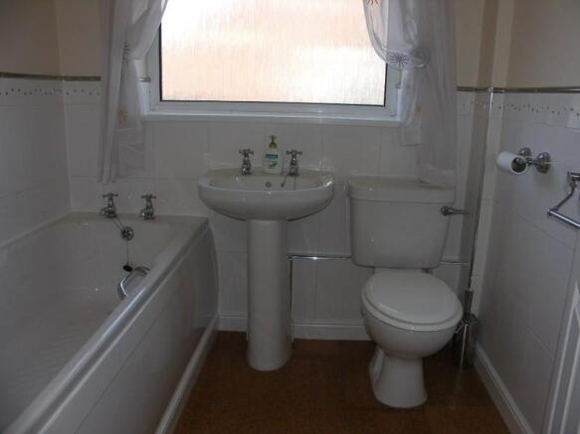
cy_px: 217
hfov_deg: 63.5
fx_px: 469
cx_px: 290
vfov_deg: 49.7
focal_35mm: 28
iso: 100
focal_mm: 7.2
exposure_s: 1/125
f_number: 3.5
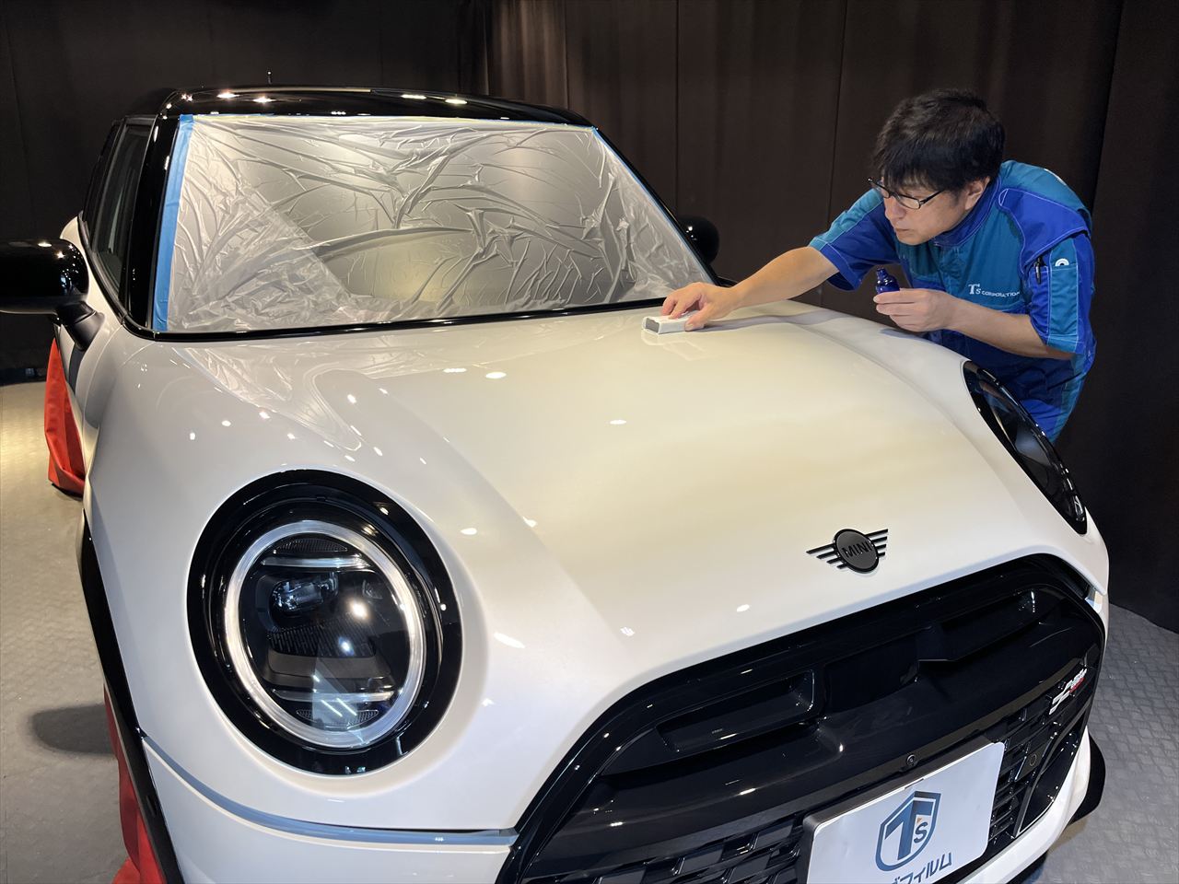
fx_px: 886
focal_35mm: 26
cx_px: 590
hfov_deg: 67.3
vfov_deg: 53.1
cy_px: 442
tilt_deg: -17.4
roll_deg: +0.9
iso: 100
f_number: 1.6
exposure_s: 1/120
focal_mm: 5.1
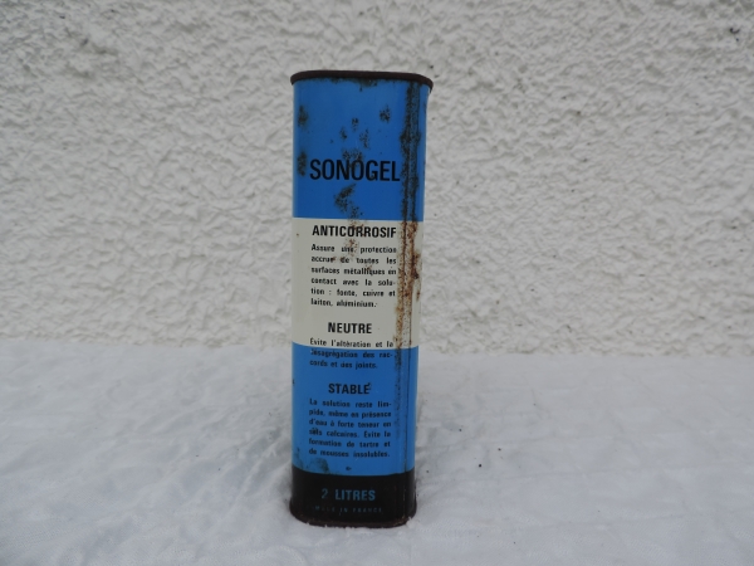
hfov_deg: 71.6
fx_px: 523
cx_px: 377
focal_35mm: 24
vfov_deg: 56.8
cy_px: 283
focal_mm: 4.3
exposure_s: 1/250
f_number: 3
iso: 80
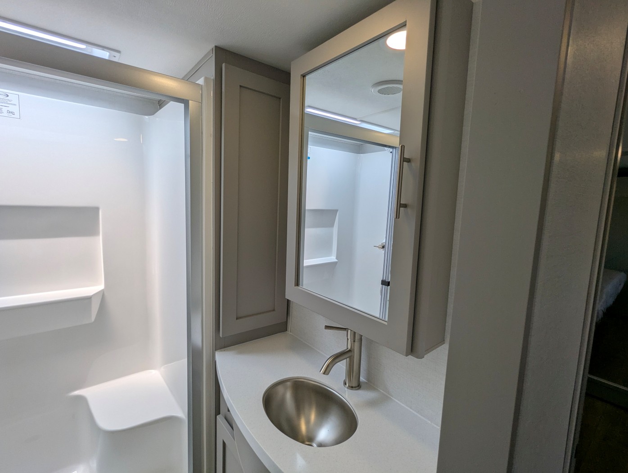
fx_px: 291
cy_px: 236
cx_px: 314
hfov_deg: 94.4
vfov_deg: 78.2
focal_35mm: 16
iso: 36
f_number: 2.2
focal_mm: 2.35
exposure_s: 1/298
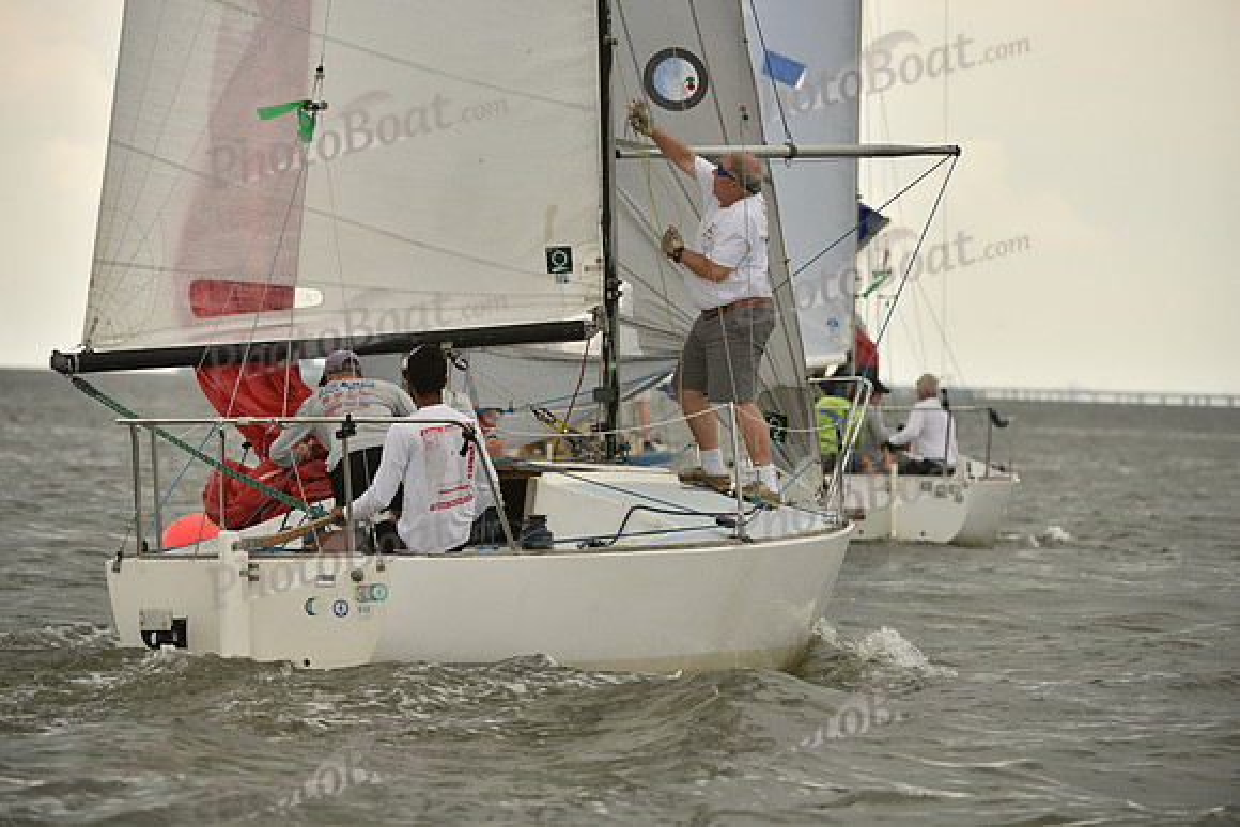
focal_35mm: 280
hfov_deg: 7.4
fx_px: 9646
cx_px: 620
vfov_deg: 4.9
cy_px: 414
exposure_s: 1/1250
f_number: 6.3
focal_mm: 280
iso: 400
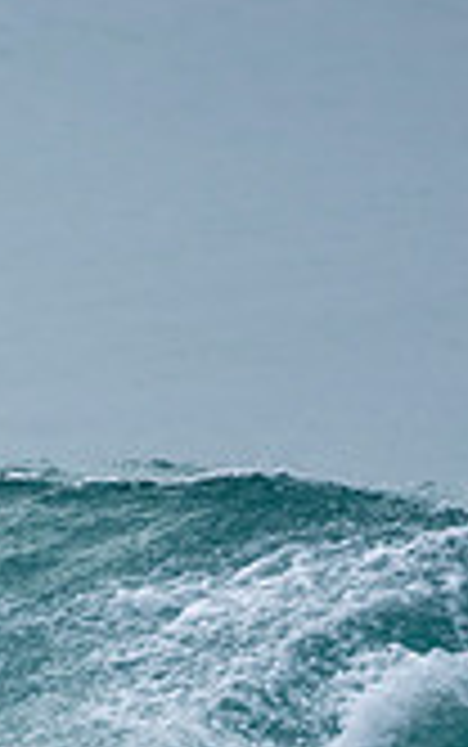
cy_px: 848
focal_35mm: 2664
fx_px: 54271
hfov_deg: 0.5
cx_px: -387
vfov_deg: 0.8
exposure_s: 1/800
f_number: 5.6
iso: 140
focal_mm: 500
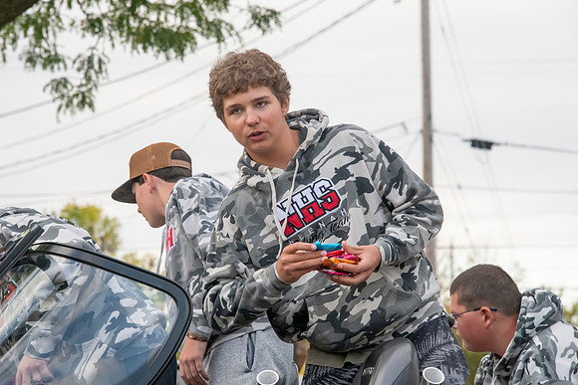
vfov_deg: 6.9
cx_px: 289
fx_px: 3212
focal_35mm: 200
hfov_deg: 10.3
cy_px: 192
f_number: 11
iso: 3200
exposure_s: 1/500
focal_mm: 200
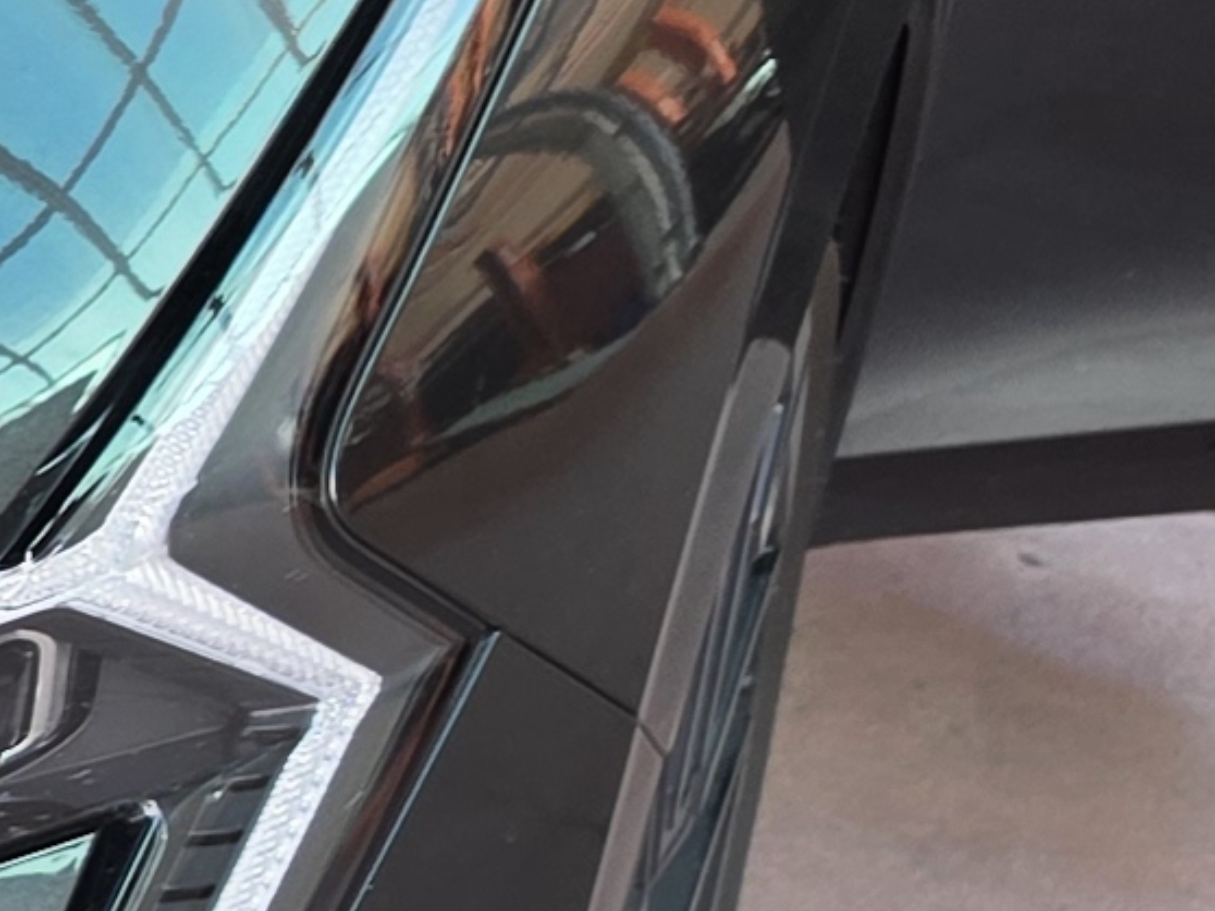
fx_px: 5789
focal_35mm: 165
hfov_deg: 10.1
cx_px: -1901
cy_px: 669
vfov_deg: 9.0
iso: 40
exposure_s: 1/180
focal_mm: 6.5
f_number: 1.4
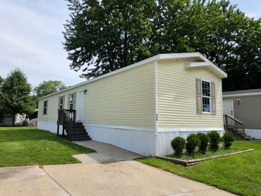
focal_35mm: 23
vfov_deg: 58.9
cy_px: 98
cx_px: 130
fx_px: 173
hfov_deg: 73.9
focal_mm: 6.5
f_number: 1.4
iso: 64
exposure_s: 1/7058
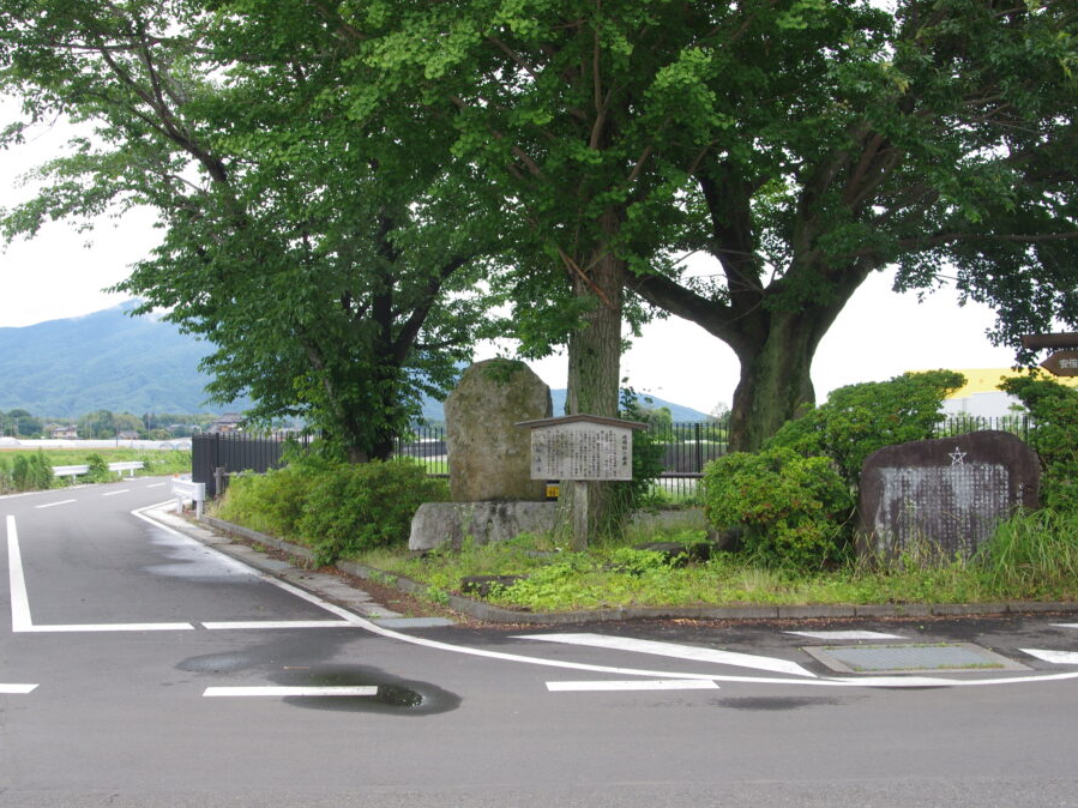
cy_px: 402
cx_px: 520
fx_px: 1432
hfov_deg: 41.2
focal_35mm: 46
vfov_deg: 31.5
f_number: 9
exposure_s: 1/125
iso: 400
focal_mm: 28
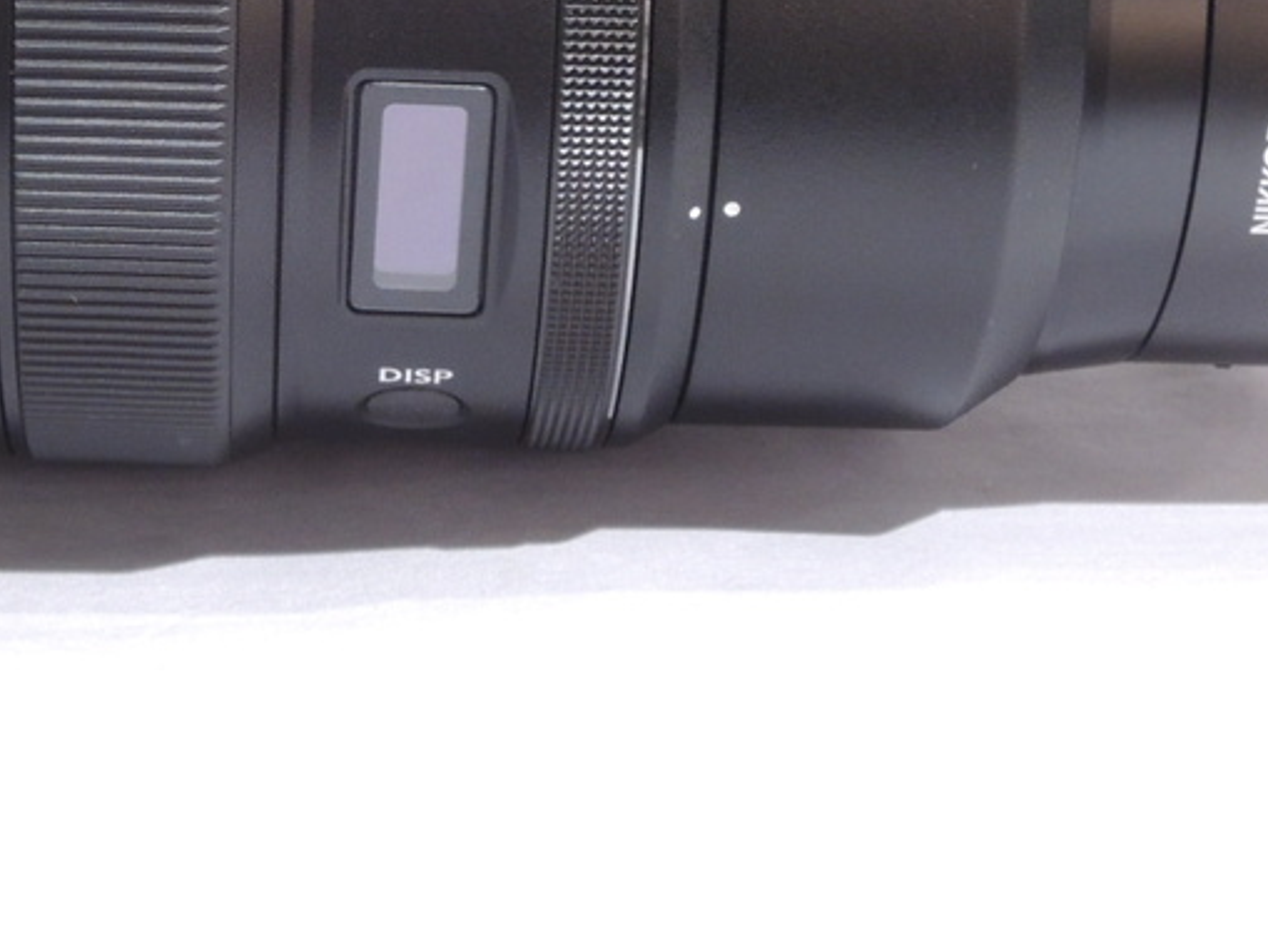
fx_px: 3884
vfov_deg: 13.8
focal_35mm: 106
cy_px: 17
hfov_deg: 18.3
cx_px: 204
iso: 400
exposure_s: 1/20
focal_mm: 8.1
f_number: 5
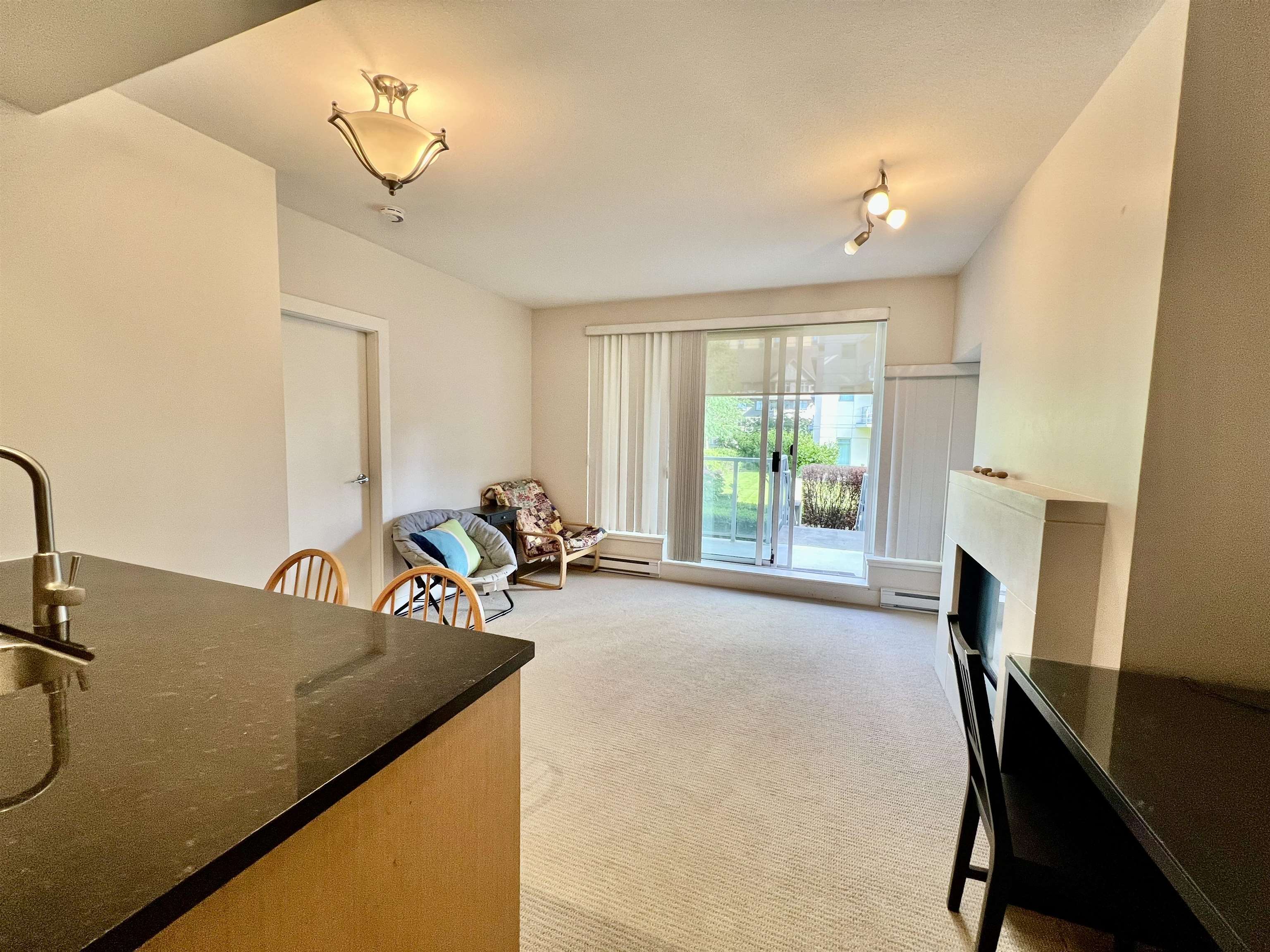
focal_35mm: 13
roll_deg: -1.6
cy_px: 476
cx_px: 635
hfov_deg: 106.2
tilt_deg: -5.2
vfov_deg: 89.9
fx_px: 477
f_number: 1.8
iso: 125
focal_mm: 1.57
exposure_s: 1/120
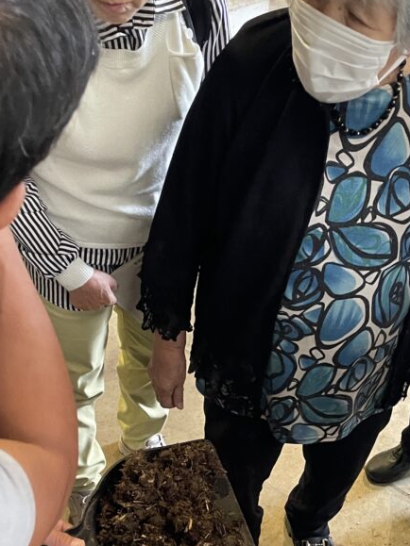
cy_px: 334
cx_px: 185
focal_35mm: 46
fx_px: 727
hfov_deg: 31.5
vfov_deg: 41.0
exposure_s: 1/40
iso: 400
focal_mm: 4.2
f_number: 1.6
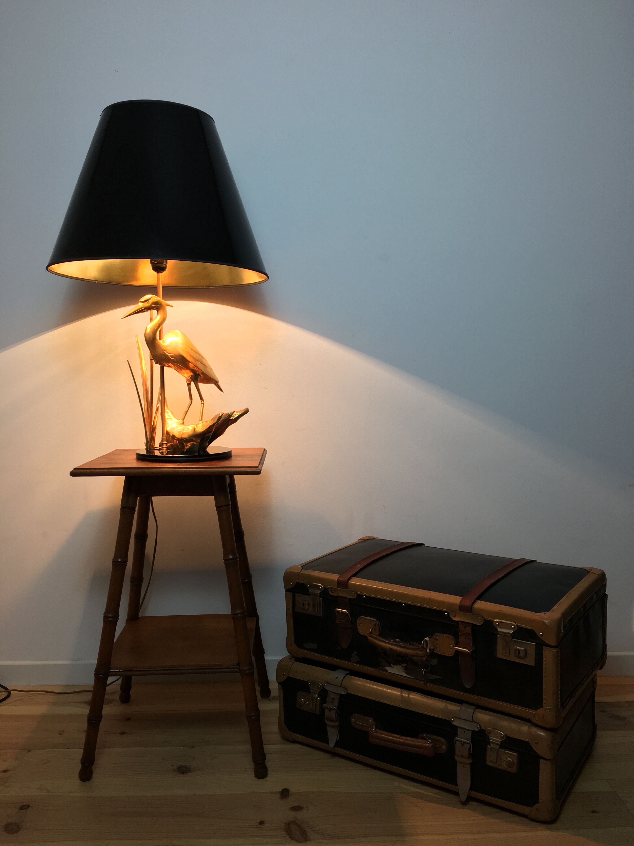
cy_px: 423
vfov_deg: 61.7
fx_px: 708
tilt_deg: -5.1
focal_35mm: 29
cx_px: 317
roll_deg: -0.1
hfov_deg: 48.2
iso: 32
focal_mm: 4.15
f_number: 2.2
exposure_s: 1/33
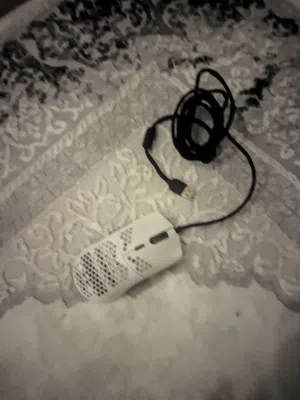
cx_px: 150
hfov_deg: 56.8
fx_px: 277
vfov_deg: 71.6
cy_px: 200
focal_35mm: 24
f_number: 1.75
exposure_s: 1/25
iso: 3272
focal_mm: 5.25
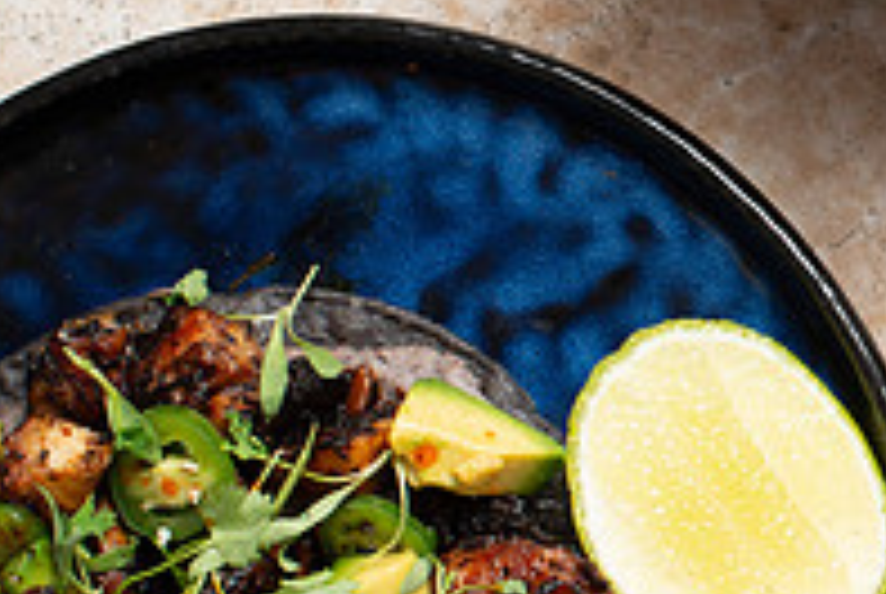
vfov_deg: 9.4
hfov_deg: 13.4
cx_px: 1165
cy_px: 286
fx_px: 3623
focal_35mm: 147
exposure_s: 1/250
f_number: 9
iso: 200
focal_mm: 50
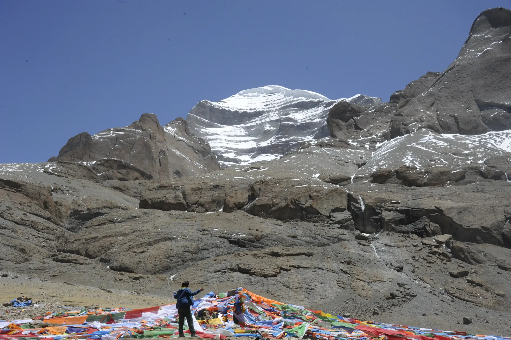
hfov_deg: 44.5
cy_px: 170
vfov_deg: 30.5
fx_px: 624
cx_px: 256
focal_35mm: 44
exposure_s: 1/1250
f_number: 18
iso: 1250
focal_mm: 44
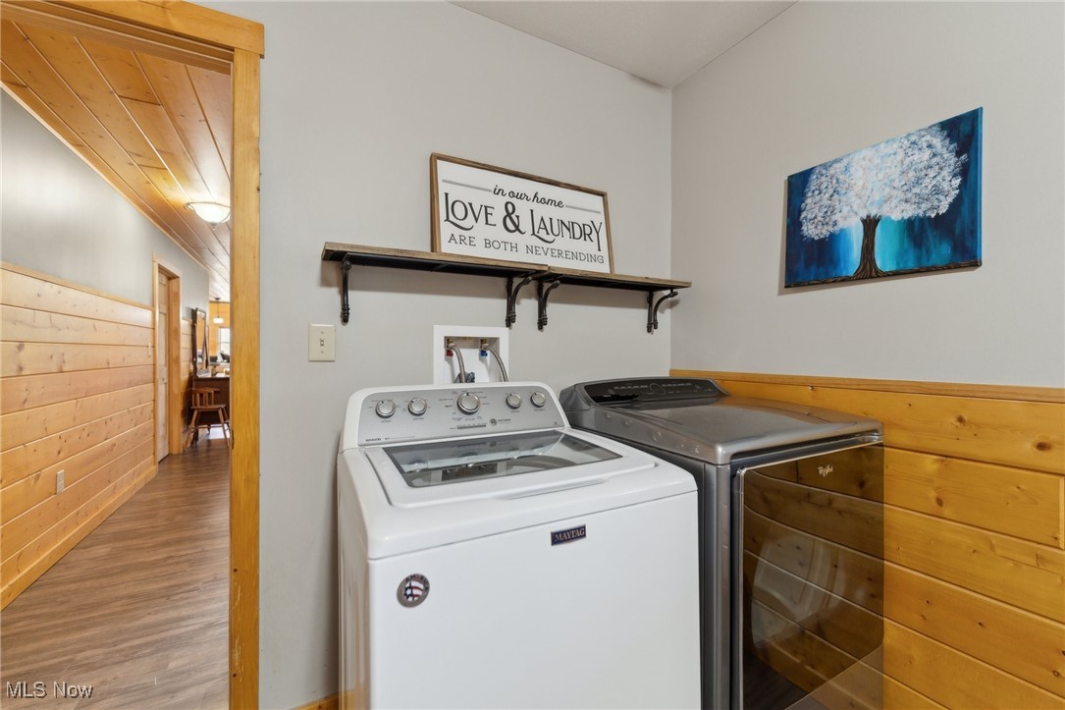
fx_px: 414
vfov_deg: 81.2
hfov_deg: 104.3
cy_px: 355
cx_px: 532
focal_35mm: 14
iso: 640
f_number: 2.8
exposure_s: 1/25
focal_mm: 14
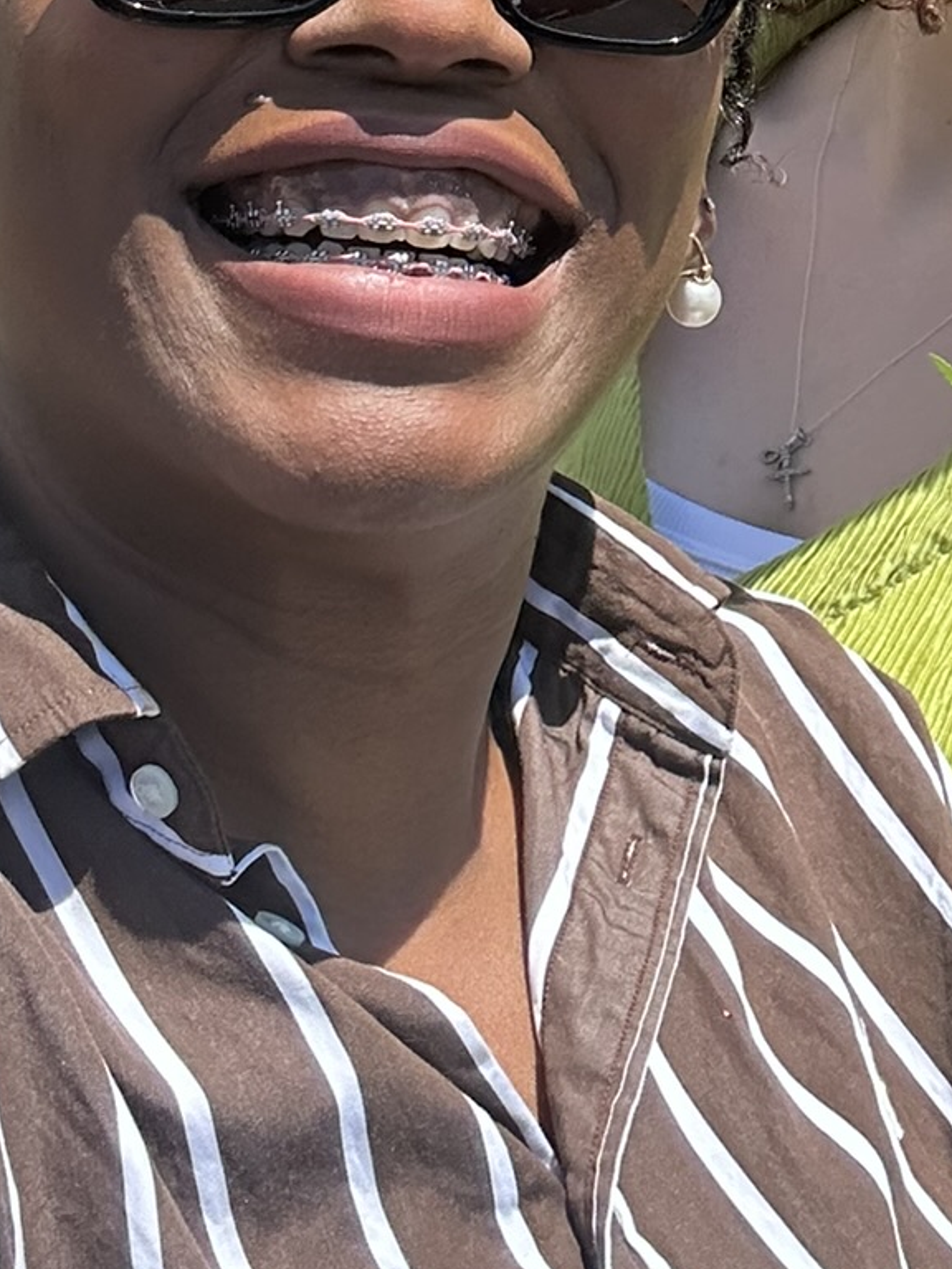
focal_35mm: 80
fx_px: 2934
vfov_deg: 22.7
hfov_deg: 17.9
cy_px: -188
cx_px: 1016
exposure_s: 1/594
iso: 25
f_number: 1.9
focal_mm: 2.69
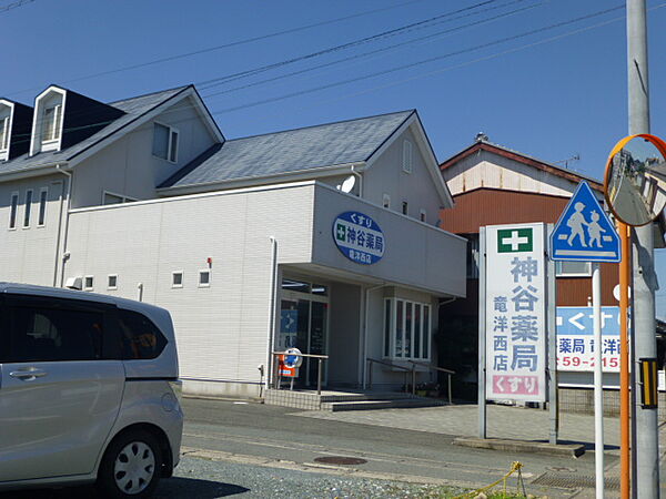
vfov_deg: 36.8
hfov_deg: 47.9
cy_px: 250
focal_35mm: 39
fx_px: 750
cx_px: 333
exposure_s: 1/160
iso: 100
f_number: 10
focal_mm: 6.9
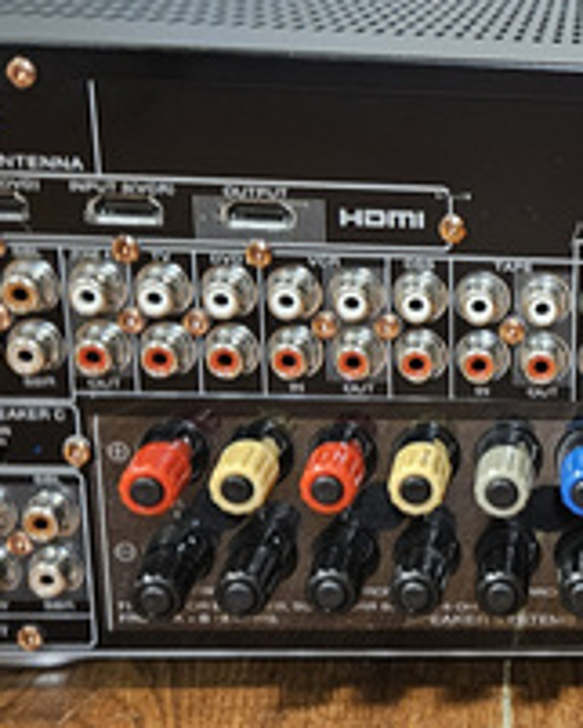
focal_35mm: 67
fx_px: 1444
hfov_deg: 21.3
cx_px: 692
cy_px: 384
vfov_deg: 28.3
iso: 640
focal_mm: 5.4
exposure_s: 1/25
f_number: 1.8
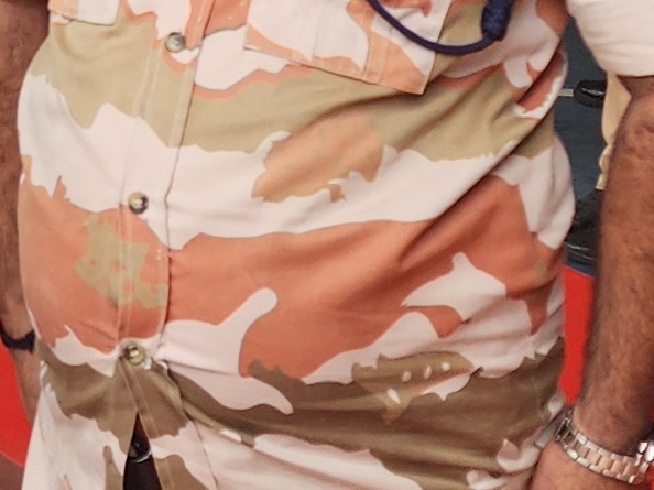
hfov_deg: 12.5
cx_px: -58
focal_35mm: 155
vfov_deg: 9.2
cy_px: -341
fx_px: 2927
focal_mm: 6.4
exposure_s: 1/440
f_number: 1.8
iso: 12
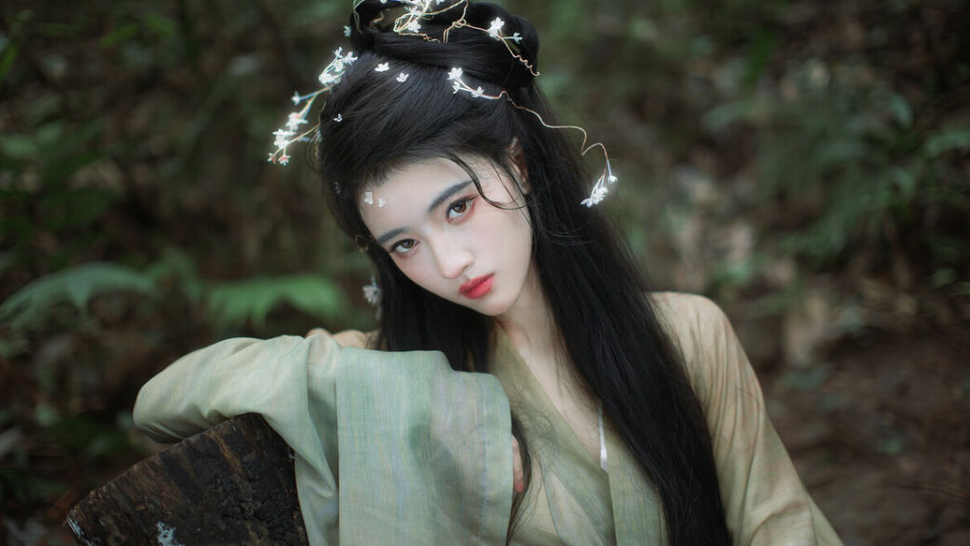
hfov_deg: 39.9
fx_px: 1338
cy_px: 270
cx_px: 482
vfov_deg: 23.1
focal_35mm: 52
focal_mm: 50
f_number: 1.4
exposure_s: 1/80
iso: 500
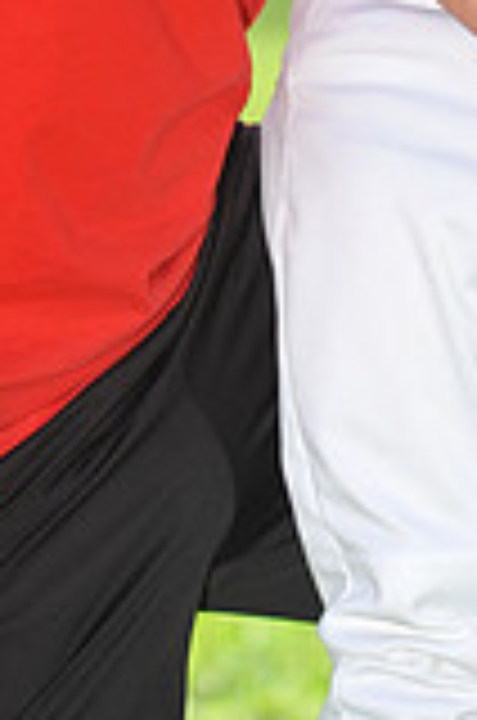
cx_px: 274
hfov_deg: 3.4
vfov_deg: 5.0
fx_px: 8104
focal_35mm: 406
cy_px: -392
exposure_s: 1/640
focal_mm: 112
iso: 200
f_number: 4
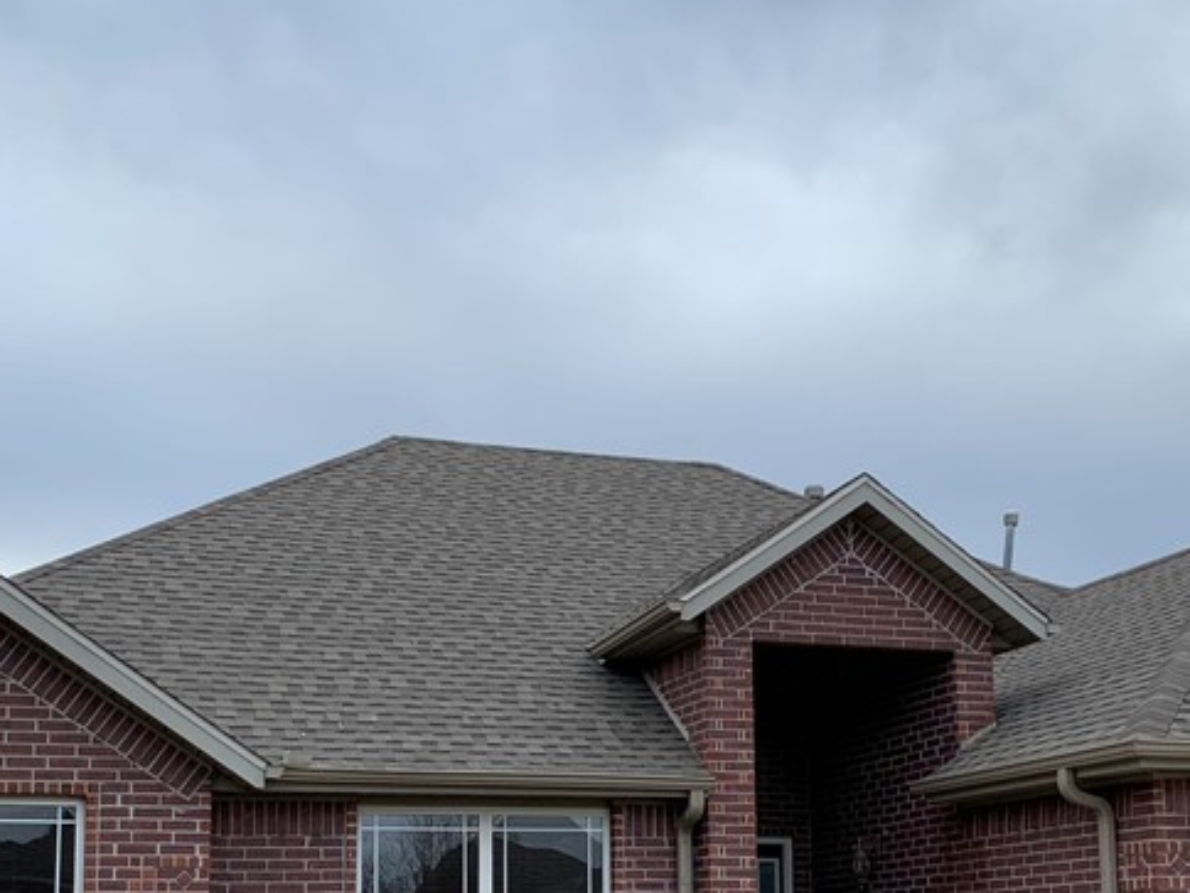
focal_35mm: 55
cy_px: 755
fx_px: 1891
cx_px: 681
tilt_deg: +6.7
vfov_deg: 25.9
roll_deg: +0.3
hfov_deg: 34.9
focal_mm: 4.25
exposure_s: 1/864
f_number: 1.8
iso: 25
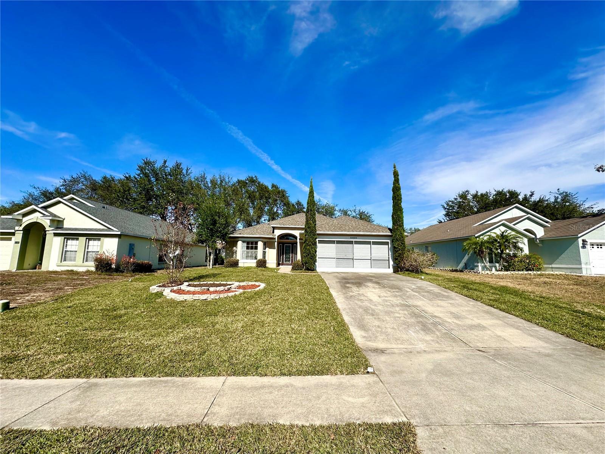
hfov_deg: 102.1
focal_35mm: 14
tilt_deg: +8.3
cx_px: 302
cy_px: 227
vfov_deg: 85.7
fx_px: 245
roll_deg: -0.7
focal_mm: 2.22
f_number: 2.2
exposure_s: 1/2817
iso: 50
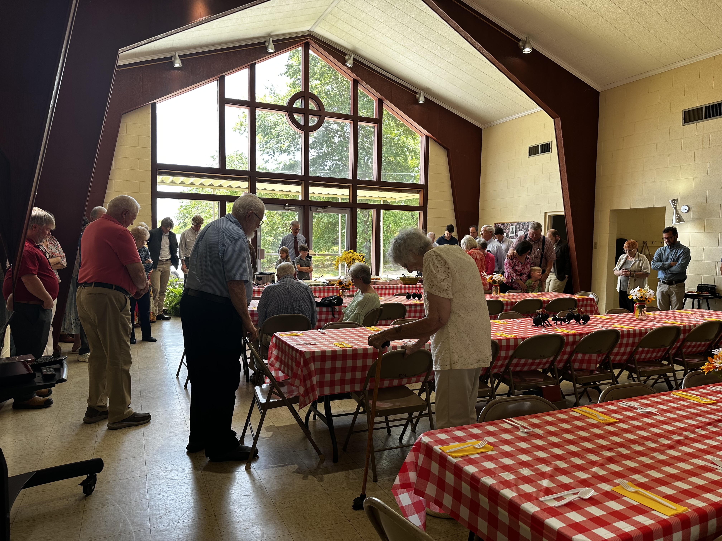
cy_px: 270
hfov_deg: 71.6
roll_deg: -1.4
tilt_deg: -2.0
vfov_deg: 56.8
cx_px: 361
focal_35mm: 24
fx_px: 501
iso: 64
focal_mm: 6.86
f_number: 1.78
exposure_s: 1/121
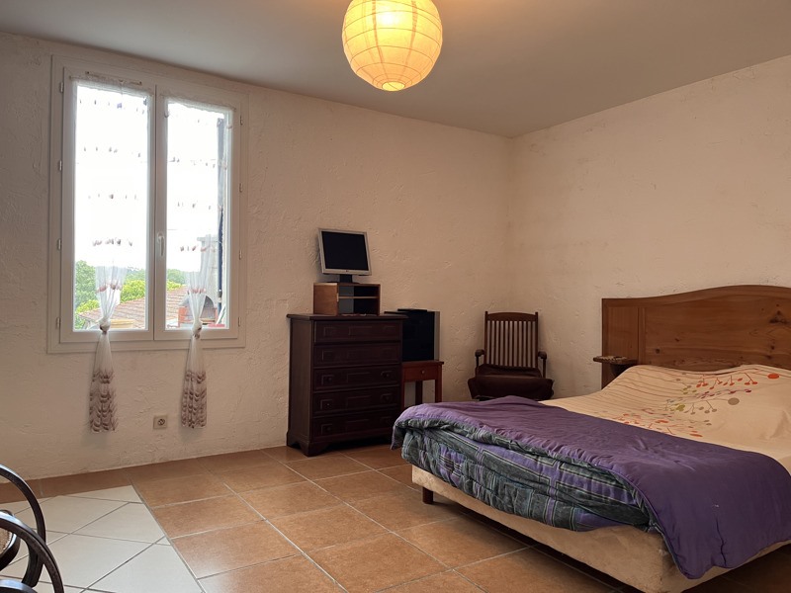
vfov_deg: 53.1
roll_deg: -1.1
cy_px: 296
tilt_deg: -1.1
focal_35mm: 26
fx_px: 594
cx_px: 396
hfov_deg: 67.3
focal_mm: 5.1
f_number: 1.6
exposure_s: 1/50
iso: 100
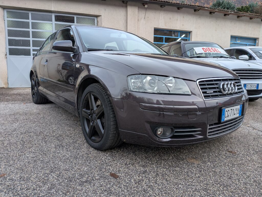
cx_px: 131
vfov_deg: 56.8
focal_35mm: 24
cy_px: 98
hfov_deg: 71.6
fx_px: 182
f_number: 1.7
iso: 25
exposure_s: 1/134
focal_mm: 4.53
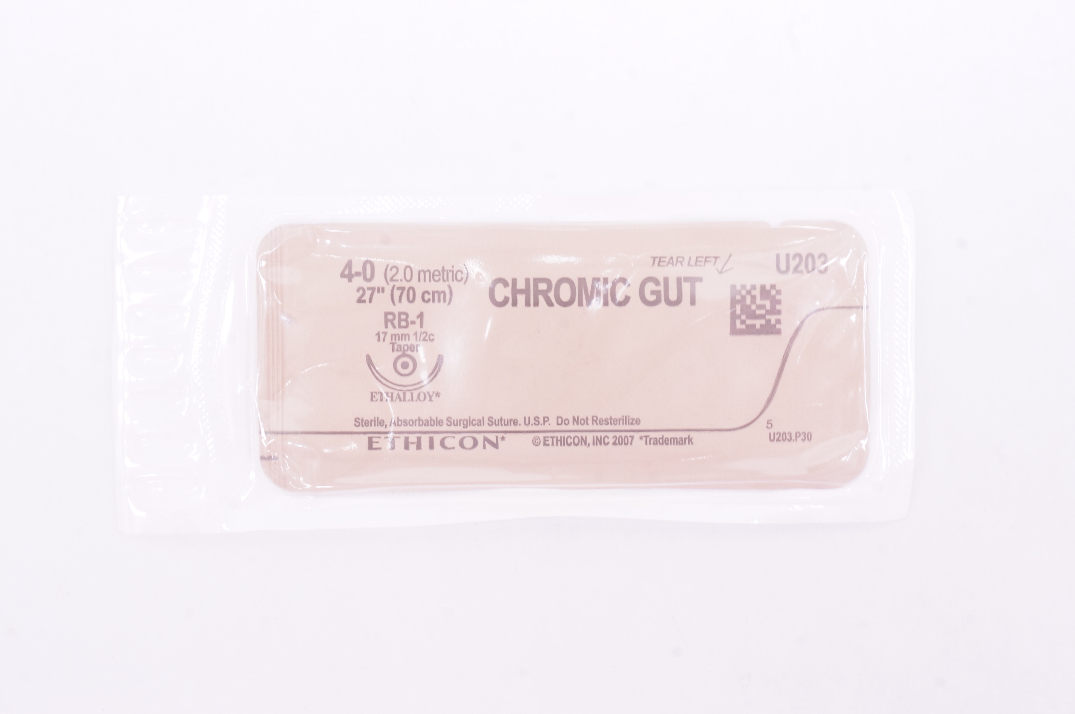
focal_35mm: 64
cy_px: 357
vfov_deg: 21.0
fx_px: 1924
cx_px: 538
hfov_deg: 31.2
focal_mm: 43
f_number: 16
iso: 800
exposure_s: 1/13
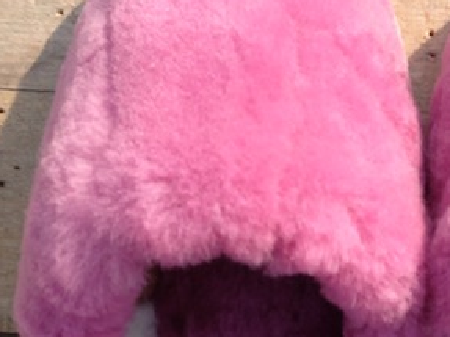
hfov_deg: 20.9
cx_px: 395
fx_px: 1195
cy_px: 356
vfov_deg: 15.7
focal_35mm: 92
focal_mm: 4.12
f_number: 2.4
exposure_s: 1/1043
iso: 50
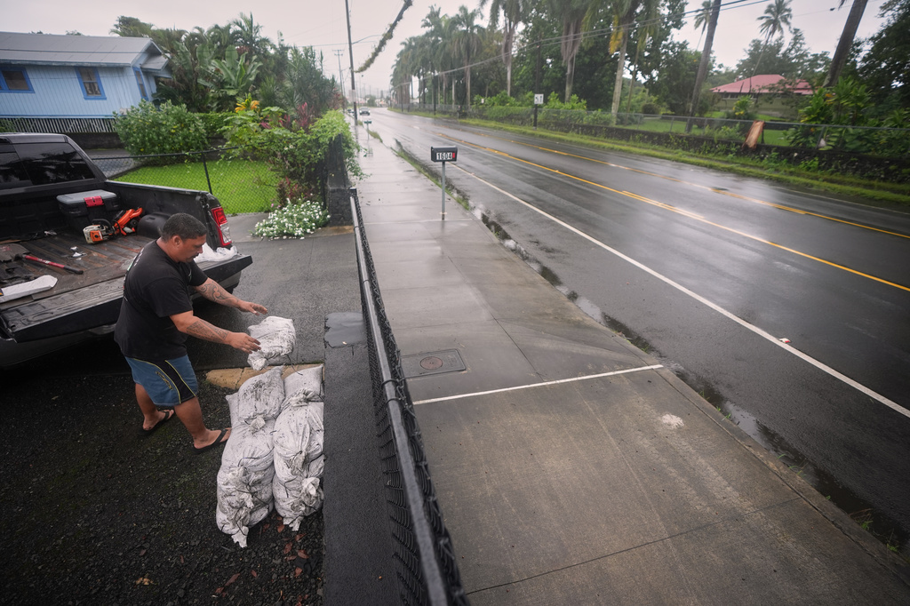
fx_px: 404
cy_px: 303
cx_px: 455
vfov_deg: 73.7
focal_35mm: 16
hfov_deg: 96.8
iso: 800
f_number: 2.8
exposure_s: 1/1000
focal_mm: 16
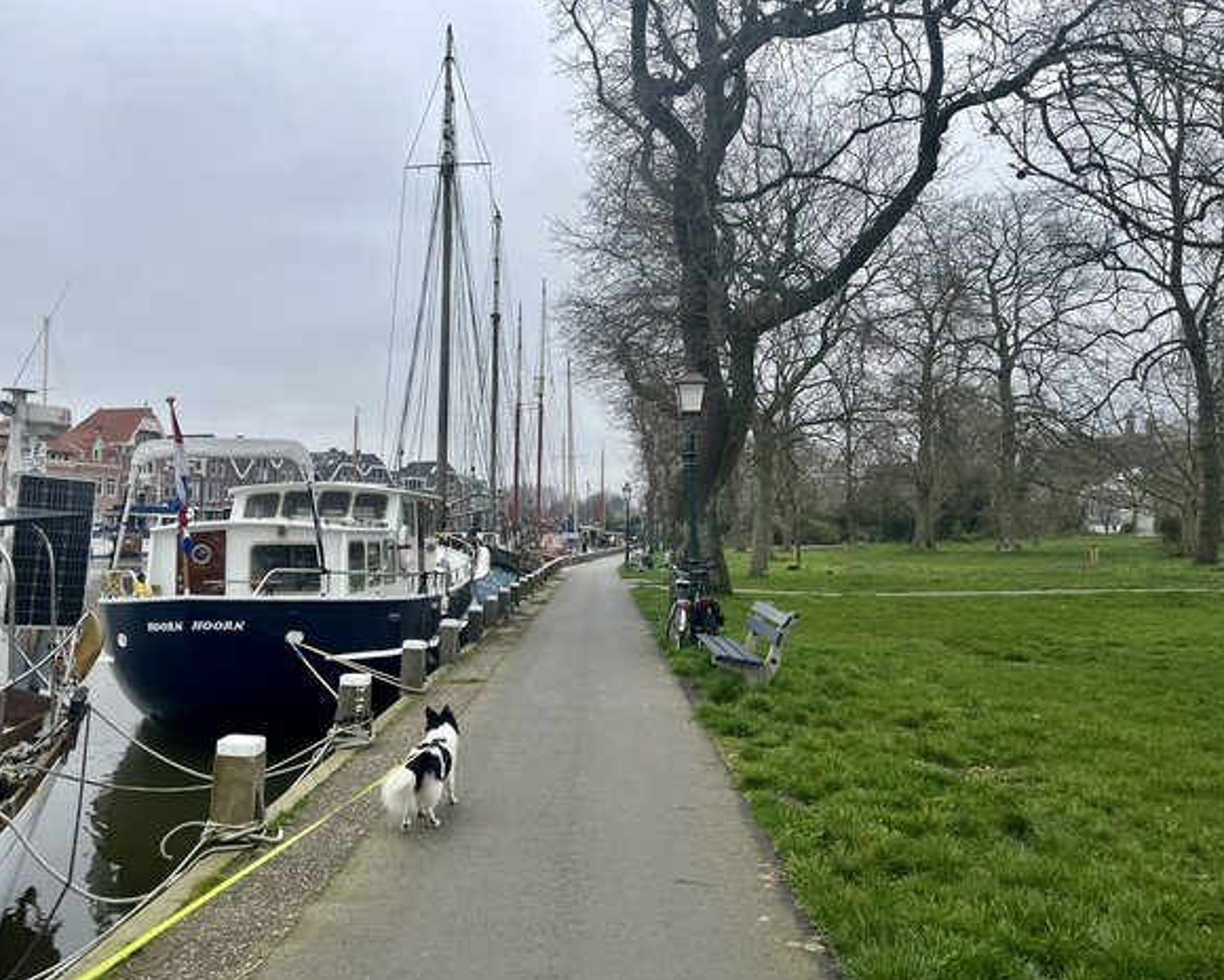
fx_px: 1014
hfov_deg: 62.1
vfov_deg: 51.5
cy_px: 501
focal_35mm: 28
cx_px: 555
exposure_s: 1/878
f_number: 1.6
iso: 50
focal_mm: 5.1
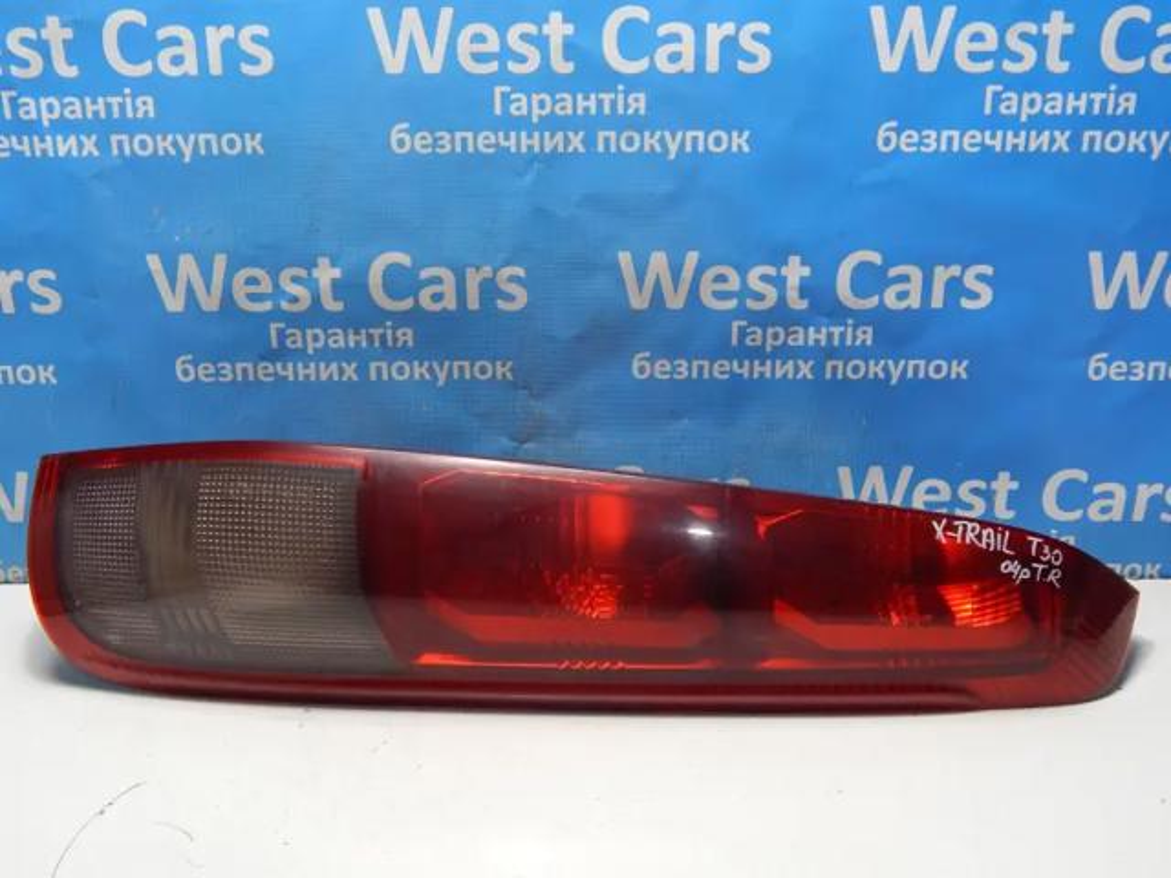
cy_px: 439
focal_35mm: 38
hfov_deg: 49.0
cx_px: 586
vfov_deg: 37.7
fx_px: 1285
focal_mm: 6.8
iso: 250
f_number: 3.4
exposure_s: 1/30
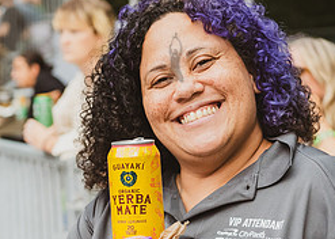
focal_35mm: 167
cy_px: 183
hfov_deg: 12.0
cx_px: 220
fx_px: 1588
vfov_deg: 8.6
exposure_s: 1/320
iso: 2000
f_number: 4
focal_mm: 62
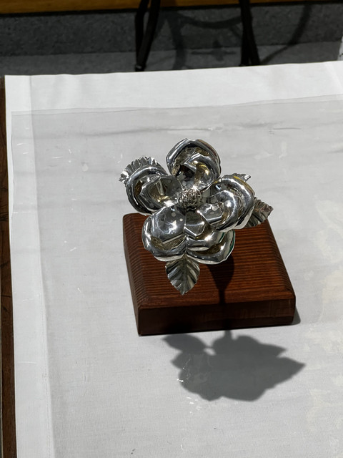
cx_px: 172
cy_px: 229
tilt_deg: -36.3
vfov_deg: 25.3
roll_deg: +0.0
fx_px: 1017
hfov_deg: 19.1
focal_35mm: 77
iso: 160
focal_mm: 9
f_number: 2.8
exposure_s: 1/61
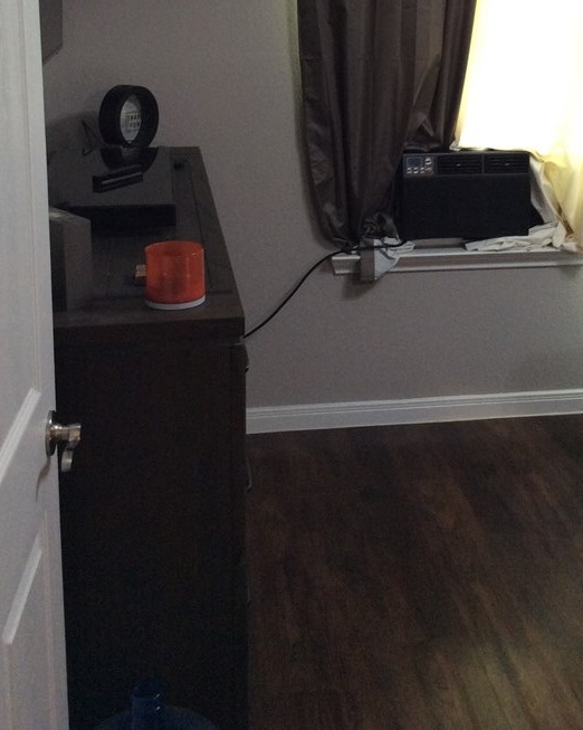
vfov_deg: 37.0
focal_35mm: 49
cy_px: 164
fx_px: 1057
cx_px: 353
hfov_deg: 30.7
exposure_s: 1/24
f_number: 2.4
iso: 125
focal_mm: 3.3
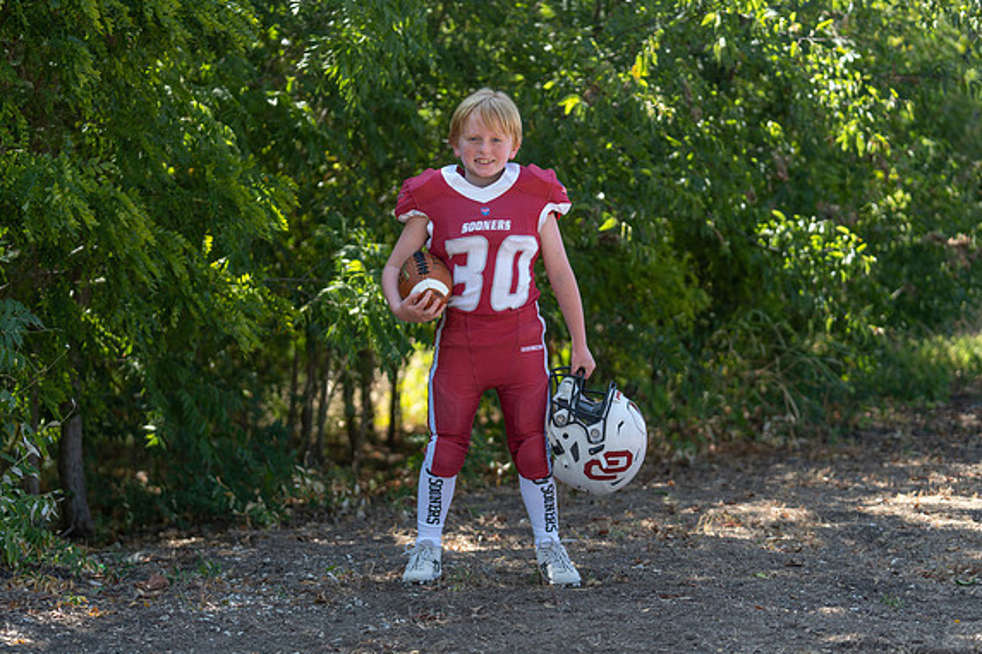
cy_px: 325
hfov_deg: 28.5
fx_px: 1936
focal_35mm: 71
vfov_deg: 19.2
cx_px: 486
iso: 80
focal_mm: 70
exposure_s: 1/320
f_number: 2.8
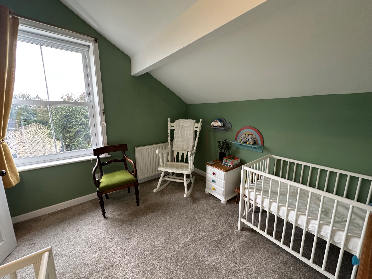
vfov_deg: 85.7
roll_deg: +0.3
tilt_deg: -10.4
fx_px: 150
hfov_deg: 102.1
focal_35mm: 14
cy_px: 140
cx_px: 186
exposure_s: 1/50
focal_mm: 2.22
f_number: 2.2
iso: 160
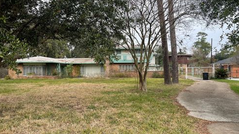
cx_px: 120
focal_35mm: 29
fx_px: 184
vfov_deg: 40.2
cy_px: 72
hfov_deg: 66.0
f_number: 1.6
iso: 32
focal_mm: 4.2
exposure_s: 1/1453
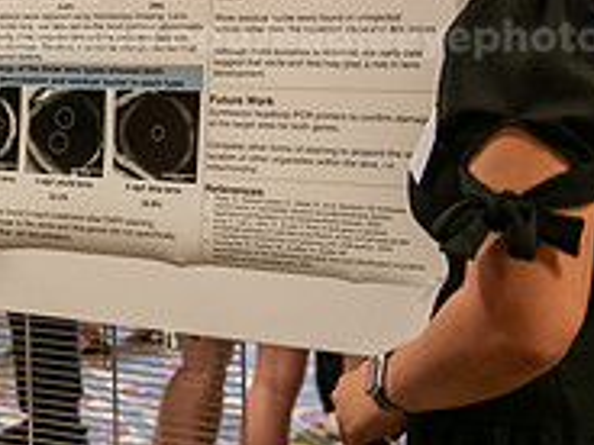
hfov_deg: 16.9
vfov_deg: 13.9
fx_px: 1819
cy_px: 105
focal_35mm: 106
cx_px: -284
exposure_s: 1/200
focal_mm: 35
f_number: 3.2
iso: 2500
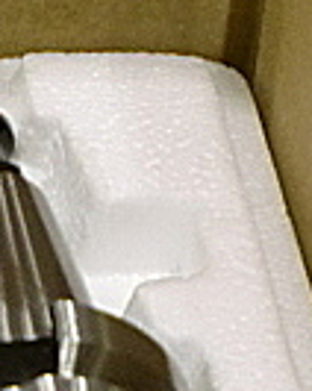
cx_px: -79
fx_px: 1909
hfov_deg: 9.2
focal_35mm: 165
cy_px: 579
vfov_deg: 11.3
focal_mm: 6.3
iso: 250
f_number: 3.1
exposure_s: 1/60
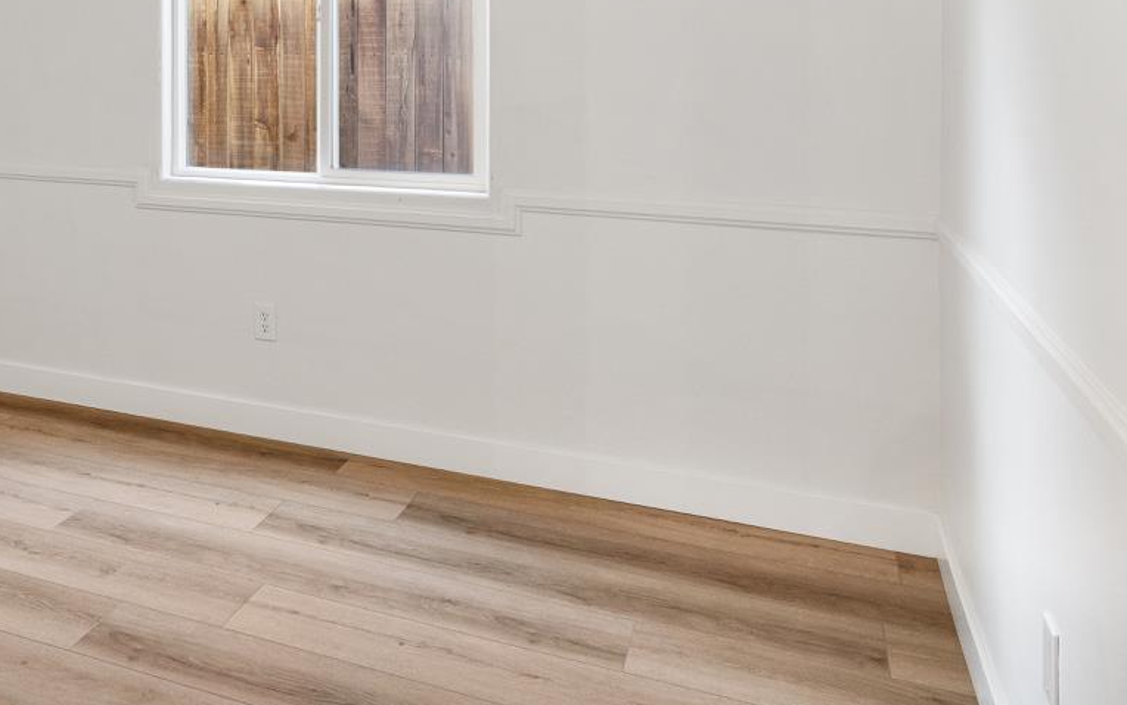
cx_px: 276
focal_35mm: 34
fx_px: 1045
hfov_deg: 54.0
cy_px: 60
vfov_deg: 35.0
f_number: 5.6
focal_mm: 17
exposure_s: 1/1.67
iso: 400
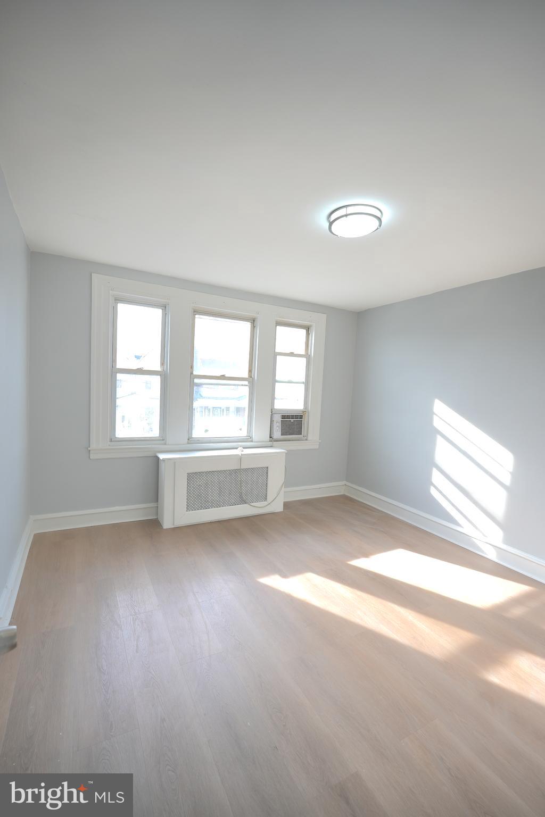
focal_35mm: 16
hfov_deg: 73.7
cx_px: 272
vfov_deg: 96.7
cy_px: 408
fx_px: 363
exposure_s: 1/10
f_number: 4
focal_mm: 16
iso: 100
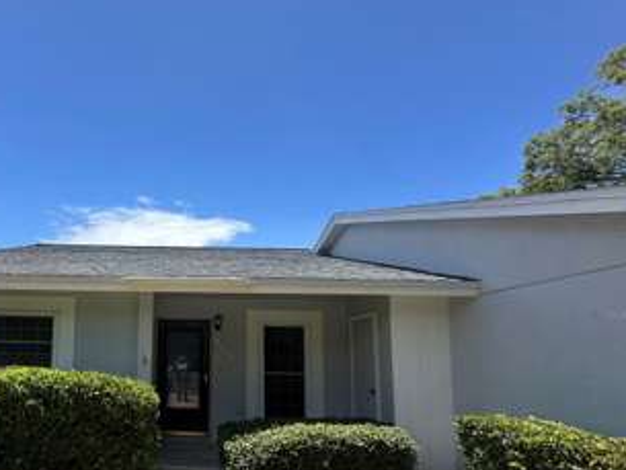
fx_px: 398
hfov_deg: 72.0
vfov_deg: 59.7
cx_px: 170
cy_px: 314
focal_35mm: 22
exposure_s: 1/1319
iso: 40
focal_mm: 2.22
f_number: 2.2
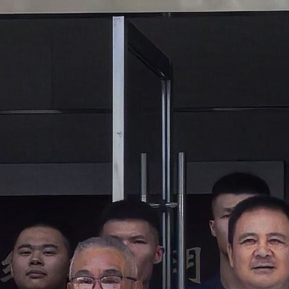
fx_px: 2276
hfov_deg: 7.2
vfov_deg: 7.2
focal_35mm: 241
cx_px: 365
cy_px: 280
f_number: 4
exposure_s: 1/496
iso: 50
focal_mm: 5.8
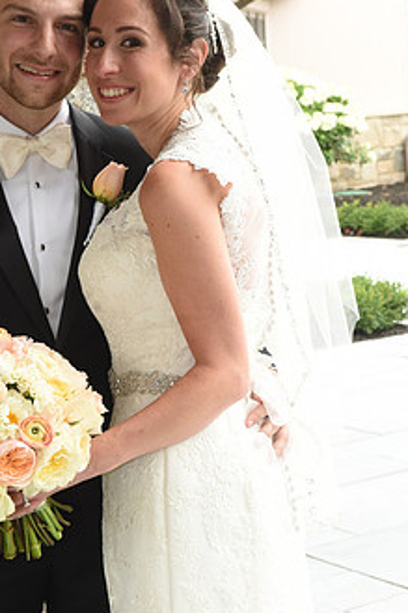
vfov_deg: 21.0
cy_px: 259
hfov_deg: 14.1
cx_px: 176
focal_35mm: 97
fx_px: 1651
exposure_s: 1/125
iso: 1000
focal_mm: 55
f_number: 9
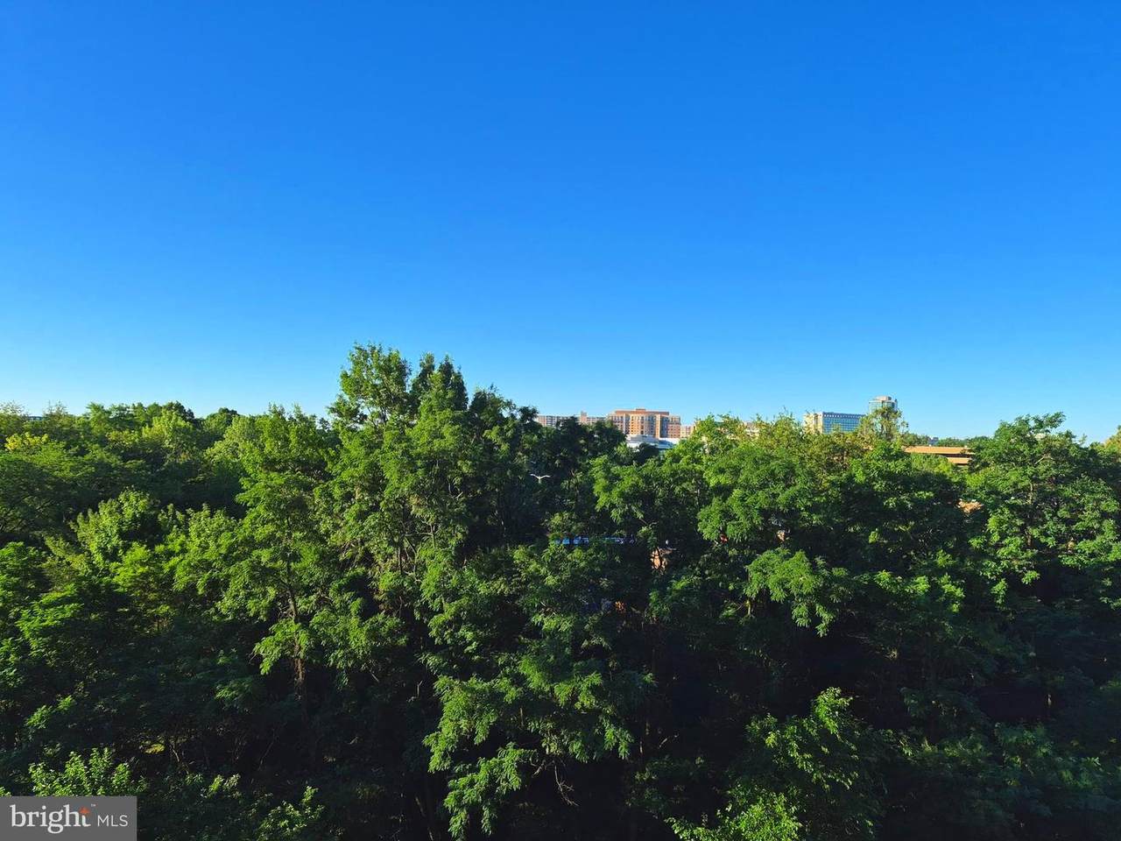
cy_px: 420
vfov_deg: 58.9
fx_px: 745
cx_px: 560
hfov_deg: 73.9
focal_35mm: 23
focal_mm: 5.4
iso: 80
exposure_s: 1/3184
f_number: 1.8
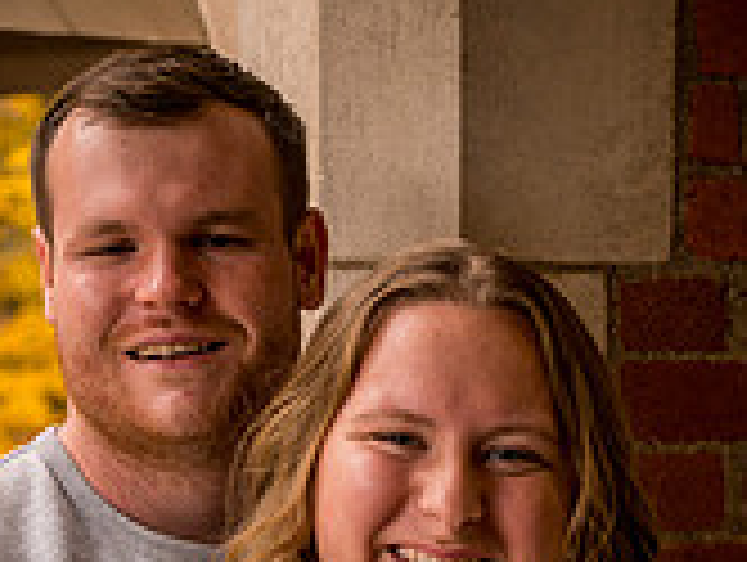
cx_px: 362
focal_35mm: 161
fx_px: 3479
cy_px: 701
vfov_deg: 9.1
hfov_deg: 12.3
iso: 100
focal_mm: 62
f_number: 4
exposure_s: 1/250
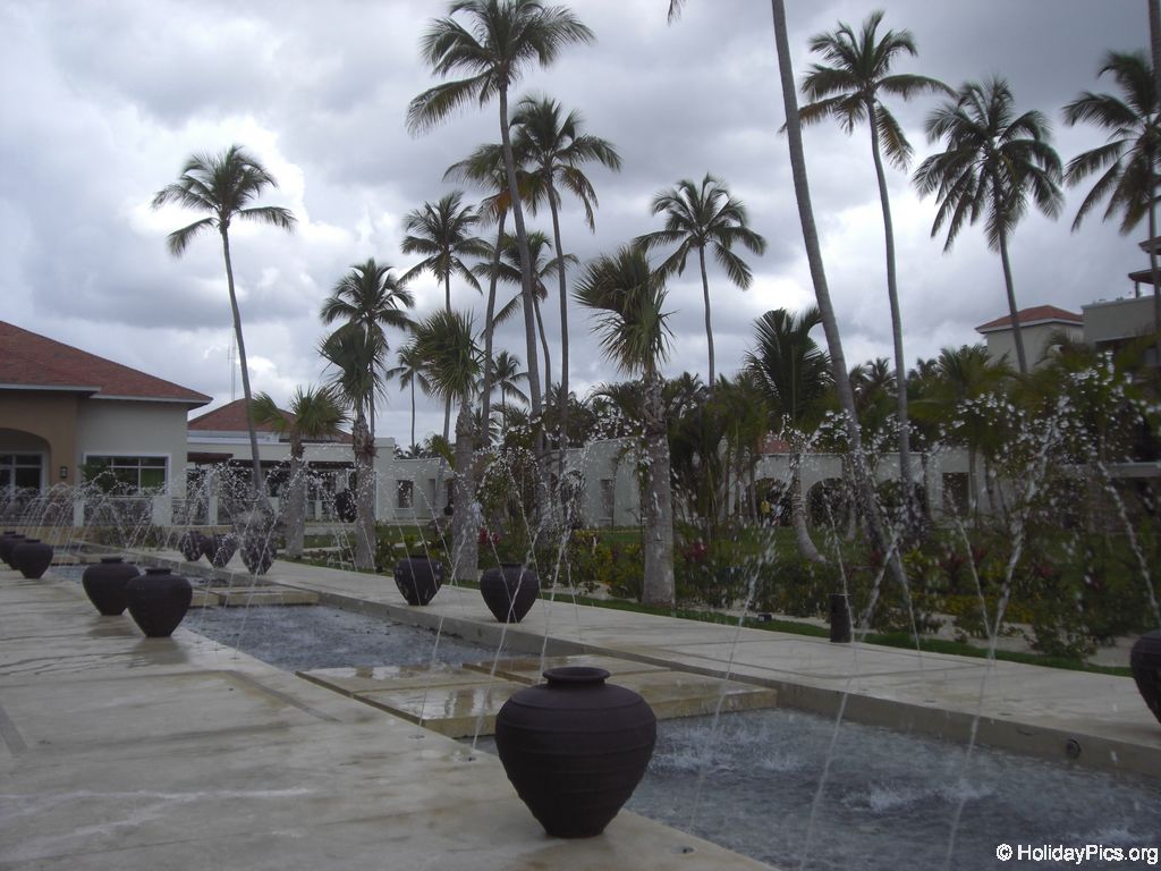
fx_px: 1274
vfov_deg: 37.7
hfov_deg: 49.0
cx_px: 580
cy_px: 436
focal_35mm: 38
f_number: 8
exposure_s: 1/125
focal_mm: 6.2
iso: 64
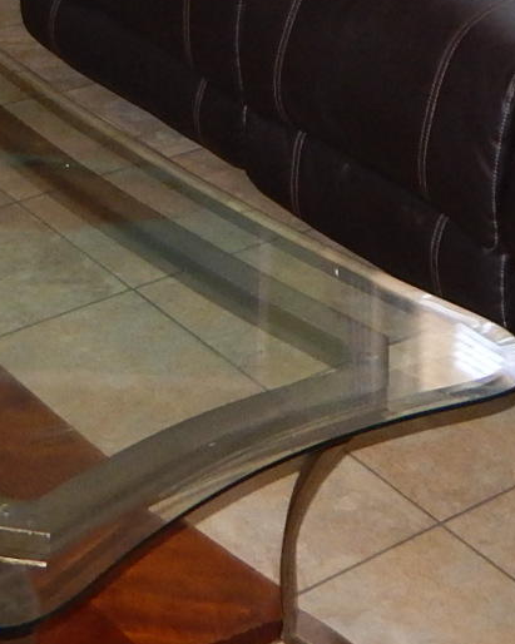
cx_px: 0
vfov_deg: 17.4
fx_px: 1811
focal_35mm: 95
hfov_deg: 15.9
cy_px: -415
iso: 200
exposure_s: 1/30
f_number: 3
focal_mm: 4
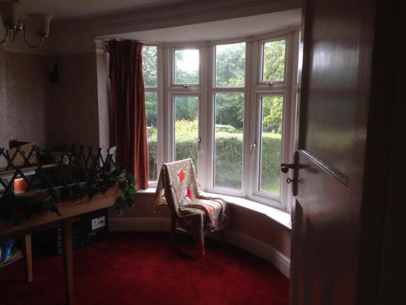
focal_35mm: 33
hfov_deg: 55.4
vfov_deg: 42.9
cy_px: 152
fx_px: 387
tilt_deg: -5.7
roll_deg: -1.6
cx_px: 203
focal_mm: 4.12
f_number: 2.4
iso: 50
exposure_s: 1/40
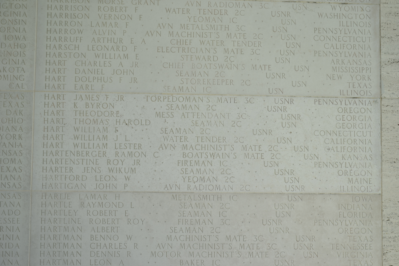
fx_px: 632
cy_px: 133
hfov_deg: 35.1
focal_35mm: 57
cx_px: 200
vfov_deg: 23.8
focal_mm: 38
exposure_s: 1/200
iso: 100
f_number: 7.1
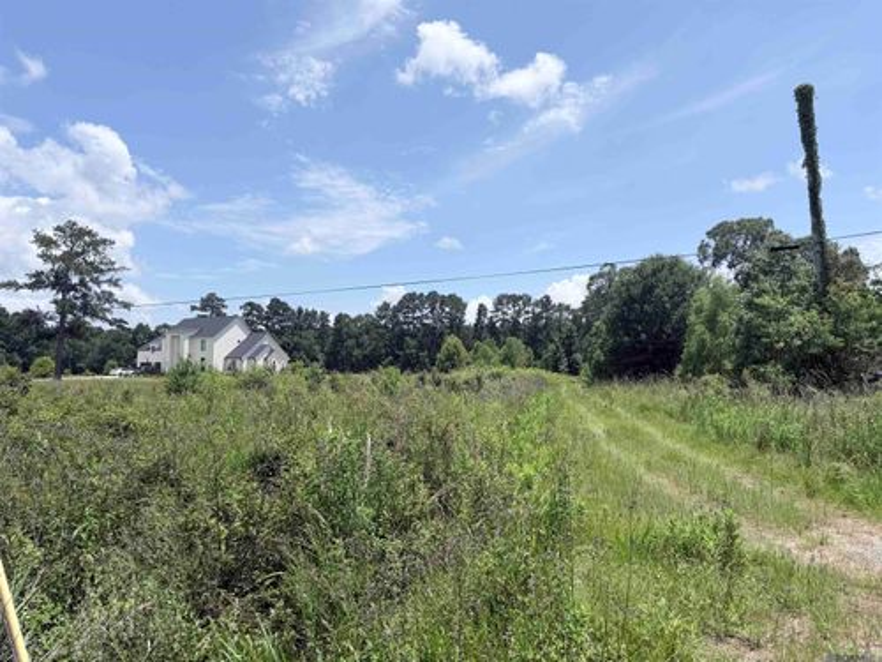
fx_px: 612
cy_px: 331
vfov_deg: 56.8
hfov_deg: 71.6
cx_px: 441
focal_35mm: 24
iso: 80
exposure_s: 1/5714
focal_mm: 6.76
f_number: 1.78
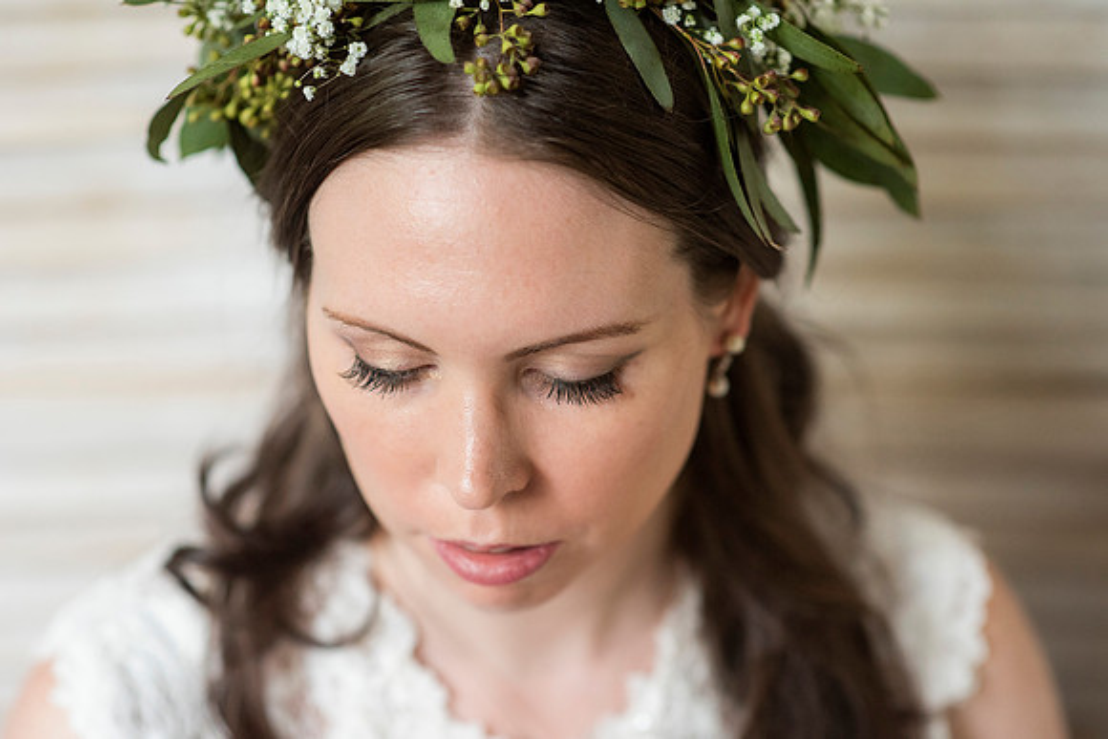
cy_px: 370
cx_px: 554
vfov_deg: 16.1
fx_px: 2617
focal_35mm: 85
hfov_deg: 23.9
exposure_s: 1/800
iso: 1600
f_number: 2.5
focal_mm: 85
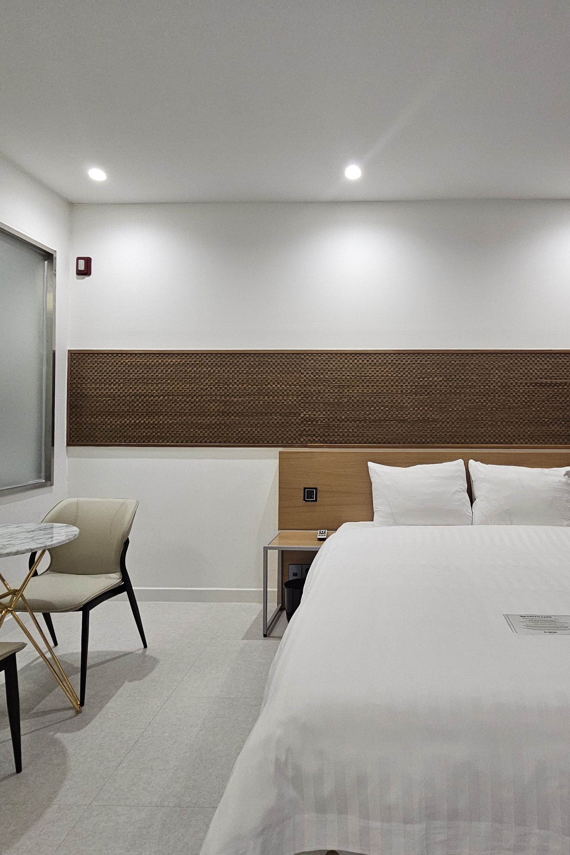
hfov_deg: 63.4
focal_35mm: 19
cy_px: 411
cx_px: 366
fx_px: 451
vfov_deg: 86.9
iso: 250
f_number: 2.2
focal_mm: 2.2
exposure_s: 1/60
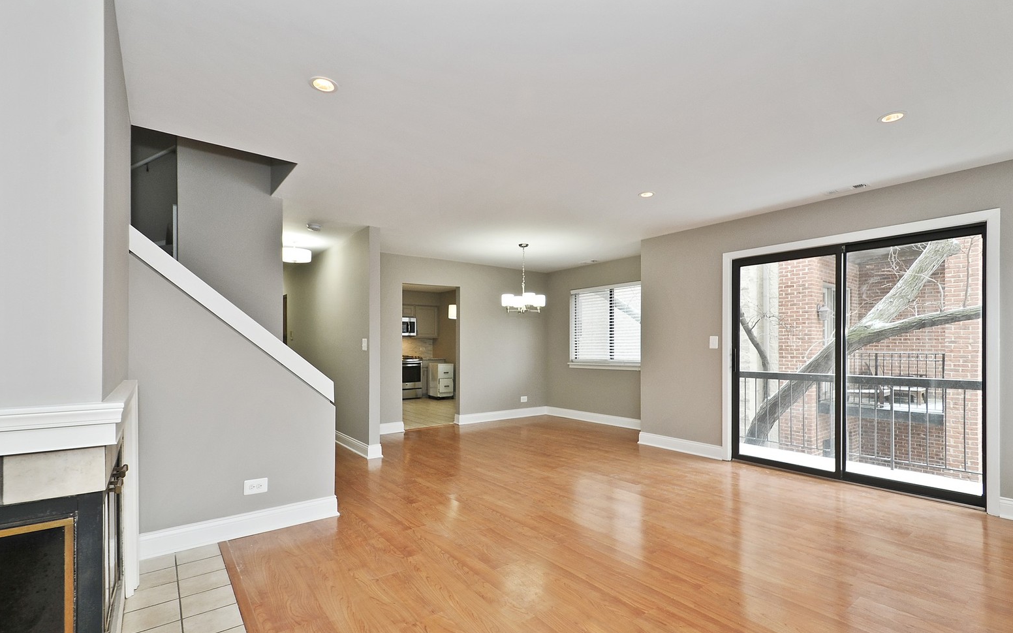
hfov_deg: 97.8
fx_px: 442
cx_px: 503
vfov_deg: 71.2
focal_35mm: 16
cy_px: 327
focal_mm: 10
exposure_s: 1/25
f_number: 7.1
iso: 250
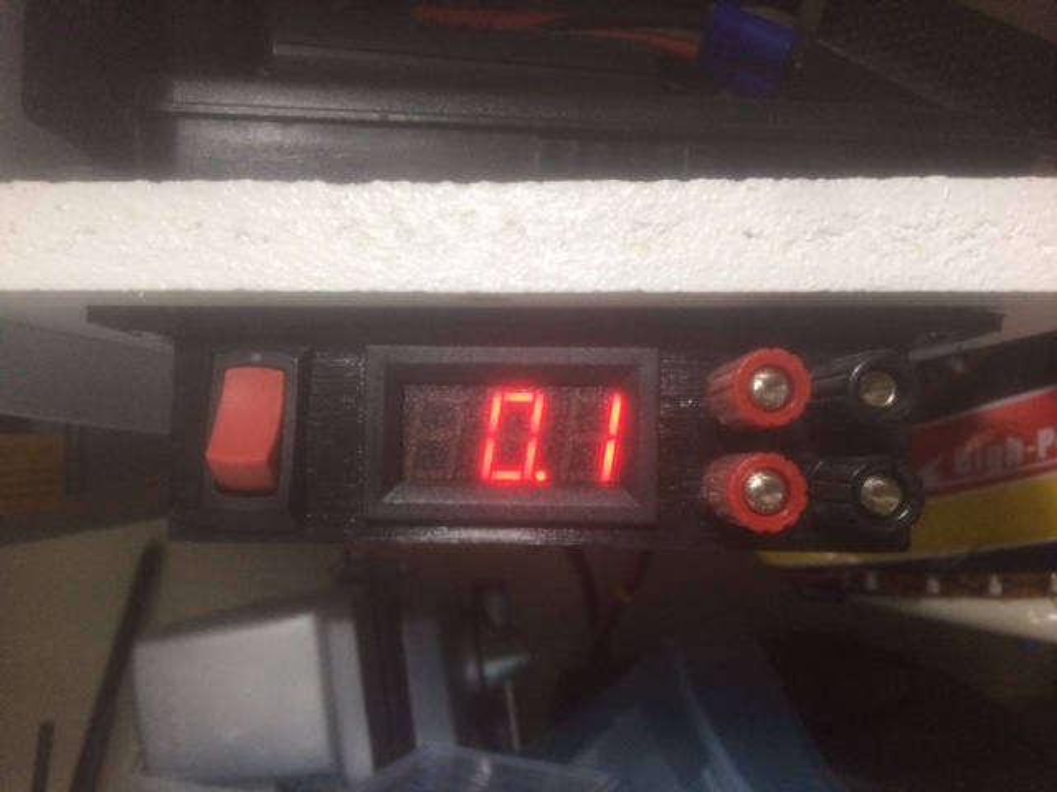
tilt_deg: +1.1
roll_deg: +0.1
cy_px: 396
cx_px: 528
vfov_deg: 48.2
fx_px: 886
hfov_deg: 61.7
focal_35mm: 29
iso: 160
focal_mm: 4.15
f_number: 2.2
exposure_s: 1/30
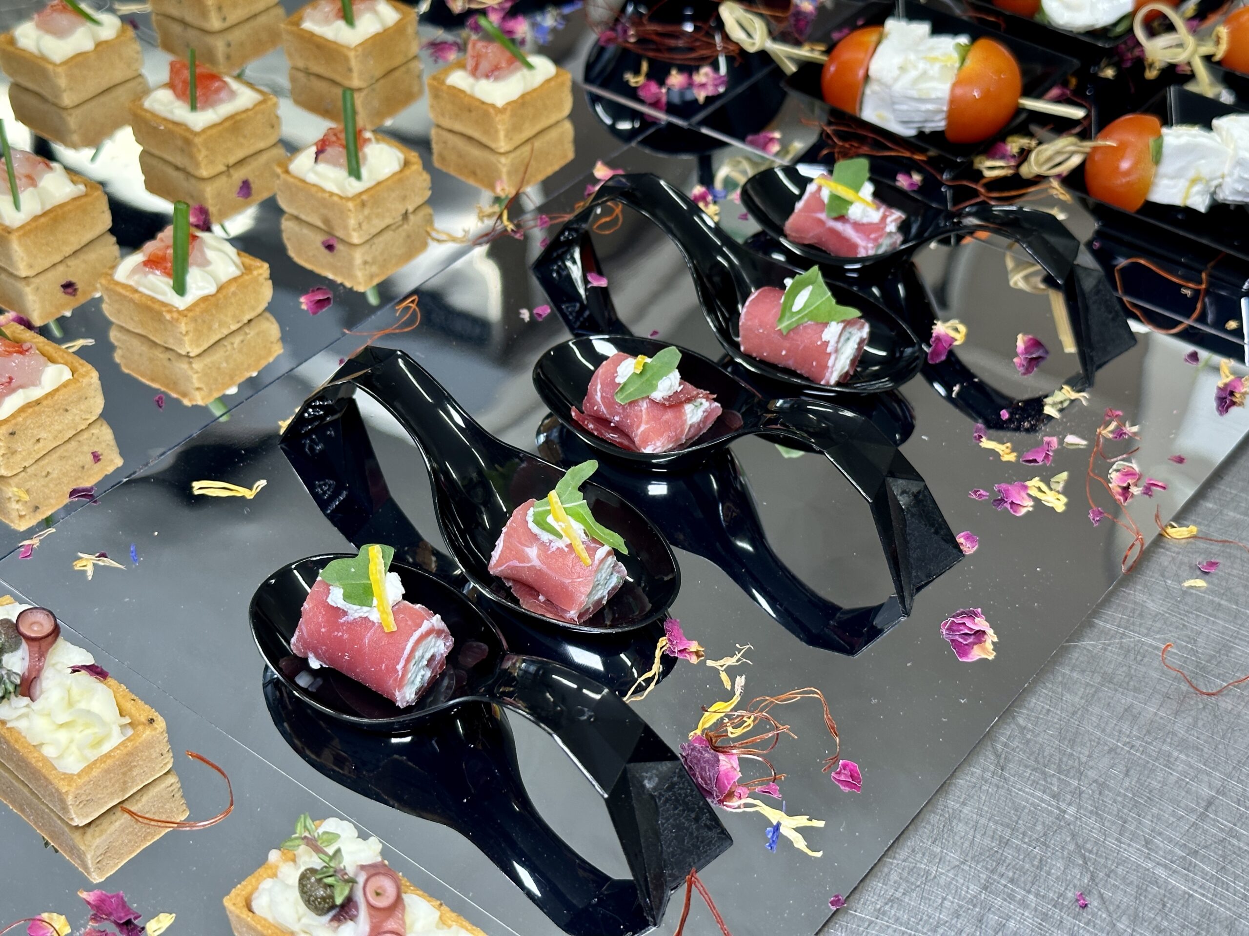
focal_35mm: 48
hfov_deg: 39.7
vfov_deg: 30.3
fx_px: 1732
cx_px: 624
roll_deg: +0.8
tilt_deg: -40.8
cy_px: 468
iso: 80
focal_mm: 6.86
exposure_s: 1/68
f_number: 1.78
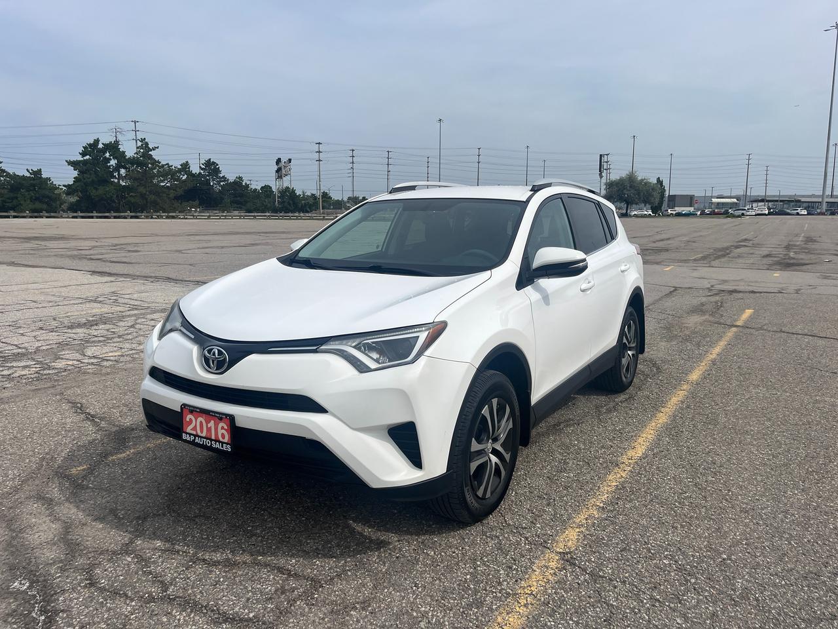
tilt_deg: -9.3
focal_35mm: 26
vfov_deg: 53.1
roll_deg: +0.4
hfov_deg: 67.3
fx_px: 629
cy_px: 314
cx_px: 419
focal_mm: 5.1
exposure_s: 1/6494
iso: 50
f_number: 1.6
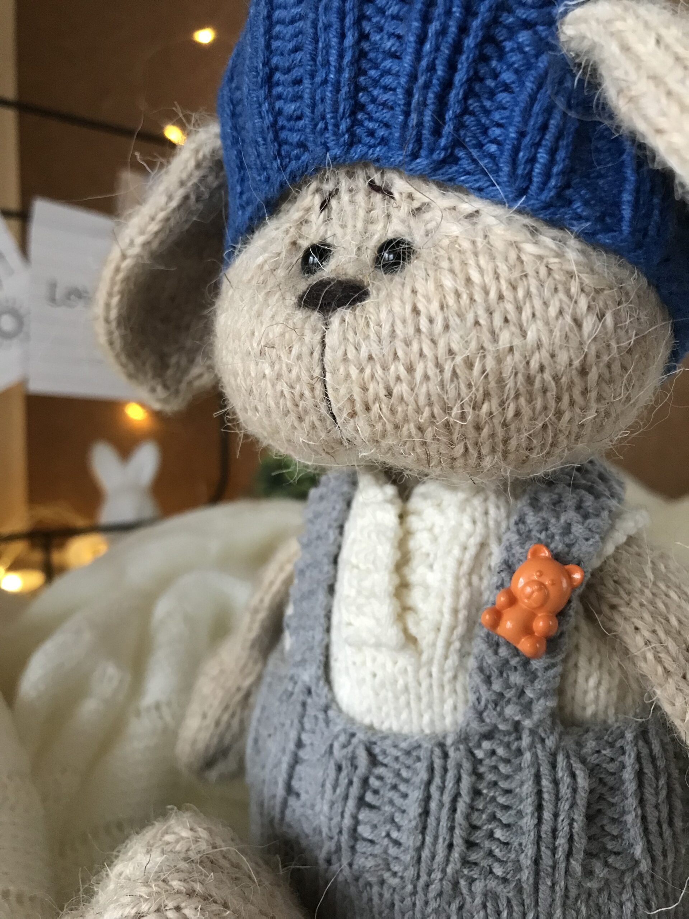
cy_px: 460
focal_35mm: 28
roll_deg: +1.1
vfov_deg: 63.4
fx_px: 743
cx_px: 344
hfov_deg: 49.7
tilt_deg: -6.2
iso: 100
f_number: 1.8
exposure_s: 1/17
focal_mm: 3.99
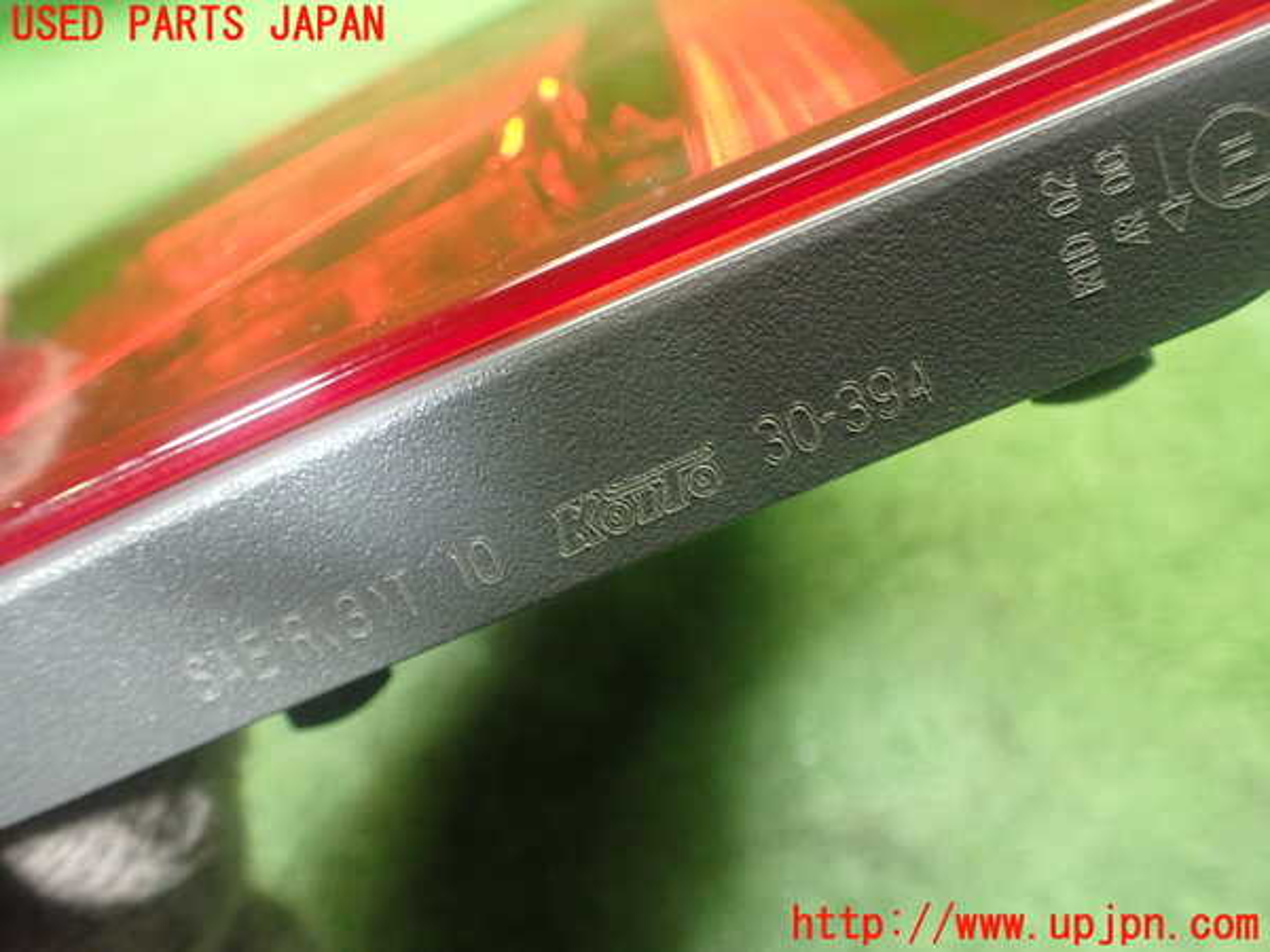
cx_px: 635
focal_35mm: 30
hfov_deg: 60.0
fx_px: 1101
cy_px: 476
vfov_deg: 46.8
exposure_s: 1/50
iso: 800
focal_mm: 5.4
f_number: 2.3
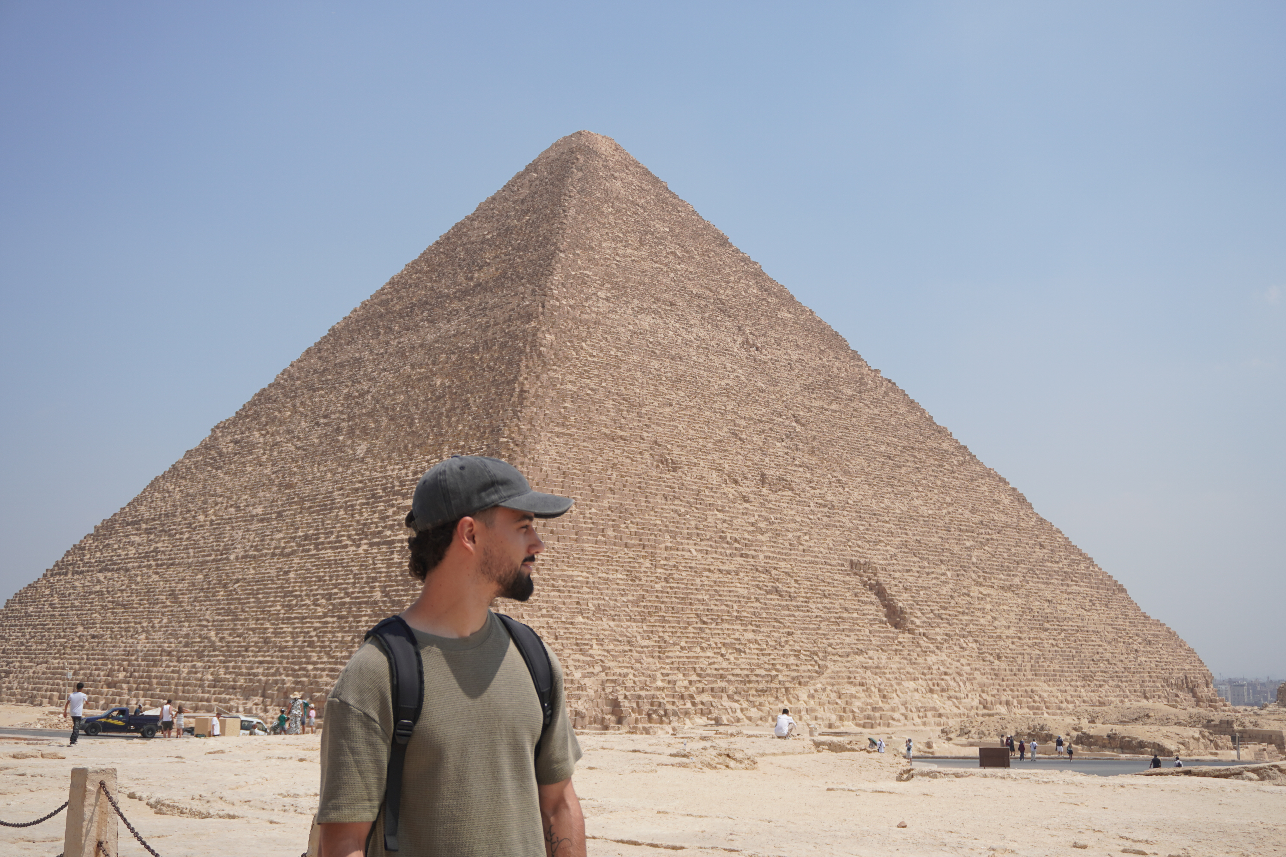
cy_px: 428
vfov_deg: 33.0
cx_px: 643
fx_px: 1447
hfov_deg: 47.9
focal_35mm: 40
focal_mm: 27
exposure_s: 1/1000
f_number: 4.5
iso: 100
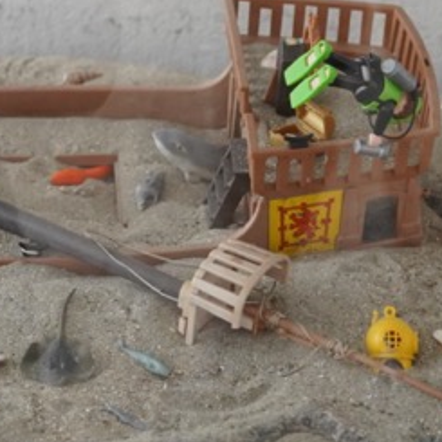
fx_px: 2194
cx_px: -54
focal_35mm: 152
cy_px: -17
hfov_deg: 11.3
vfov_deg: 11.4
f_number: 2.8
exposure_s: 1/160
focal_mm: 34.2
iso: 2000
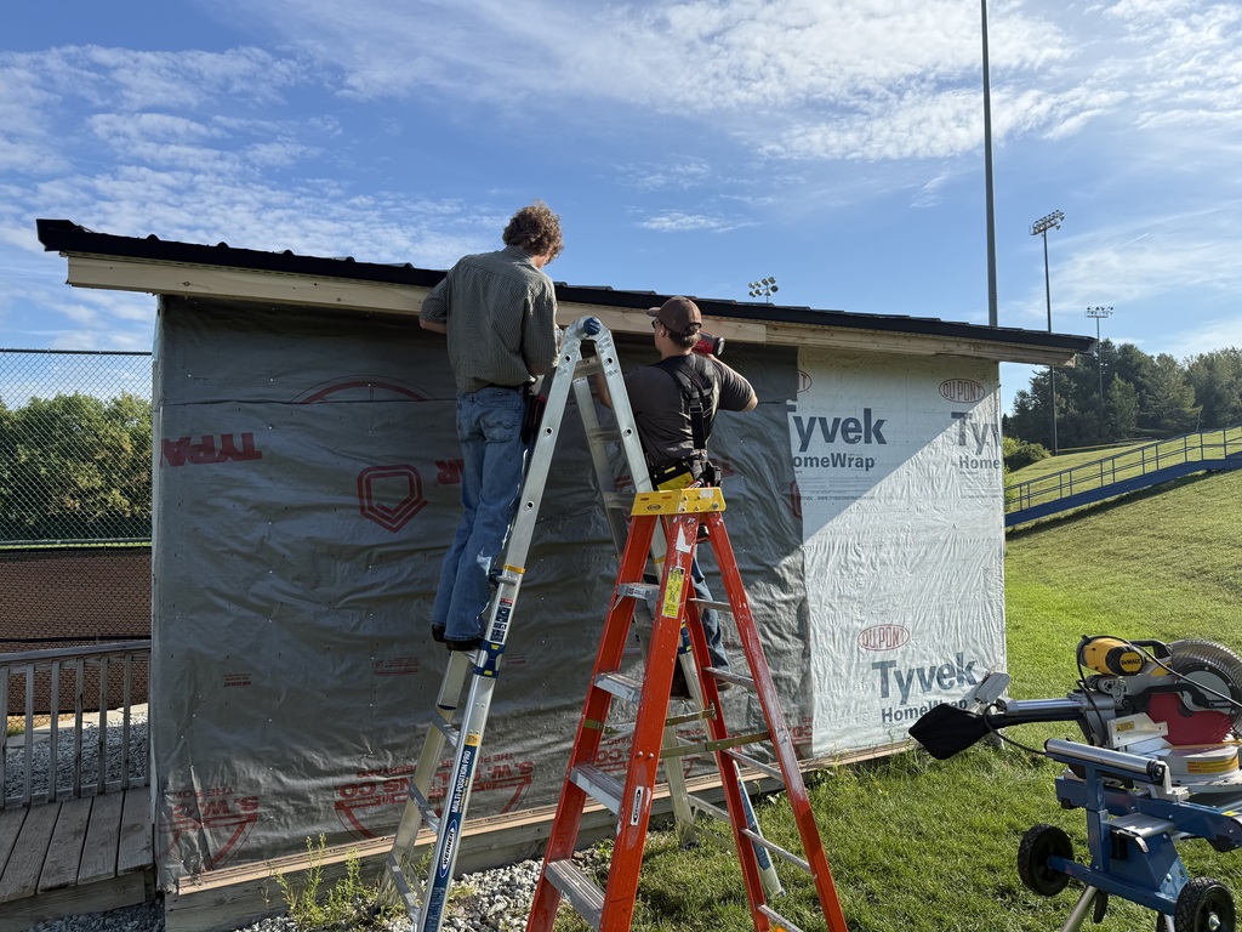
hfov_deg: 71.6
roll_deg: +0.1
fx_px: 861
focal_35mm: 24
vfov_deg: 56.8
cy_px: 466
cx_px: 621
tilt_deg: +3.7
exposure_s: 1/3584
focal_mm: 6.76
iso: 80
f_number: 1.78
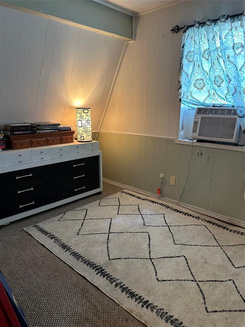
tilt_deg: -14.0
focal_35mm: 24
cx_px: 122
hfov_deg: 56.8
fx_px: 226
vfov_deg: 71.6
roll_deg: -1.5
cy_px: 164
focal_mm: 6.86
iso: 400
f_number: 1.78
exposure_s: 1/60
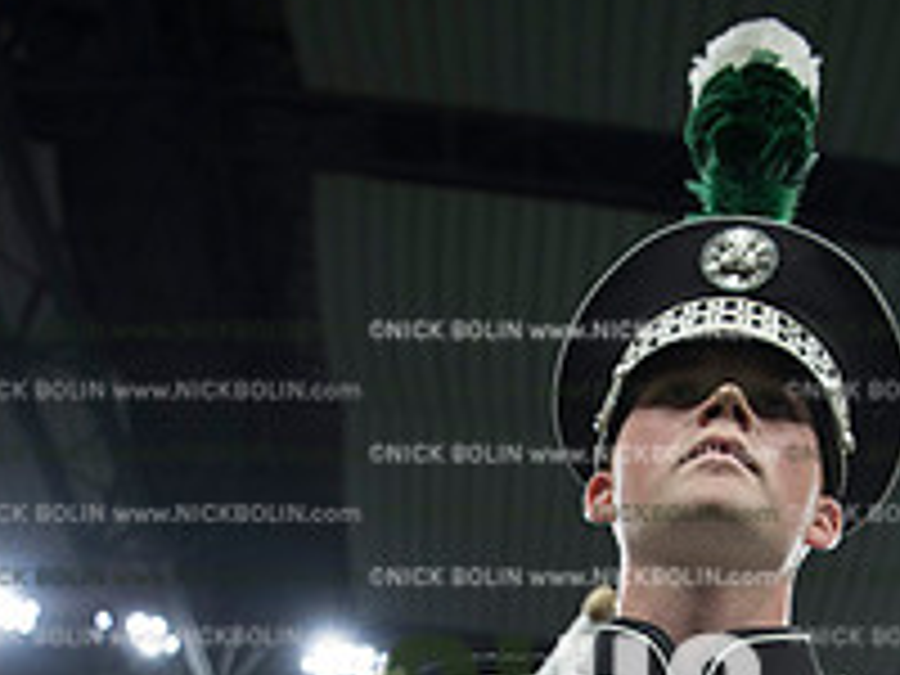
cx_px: 572
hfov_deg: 36.6
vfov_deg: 25.7
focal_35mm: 52
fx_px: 1352
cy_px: 760
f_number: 2.8
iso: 1250
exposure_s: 1/1250
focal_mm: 24
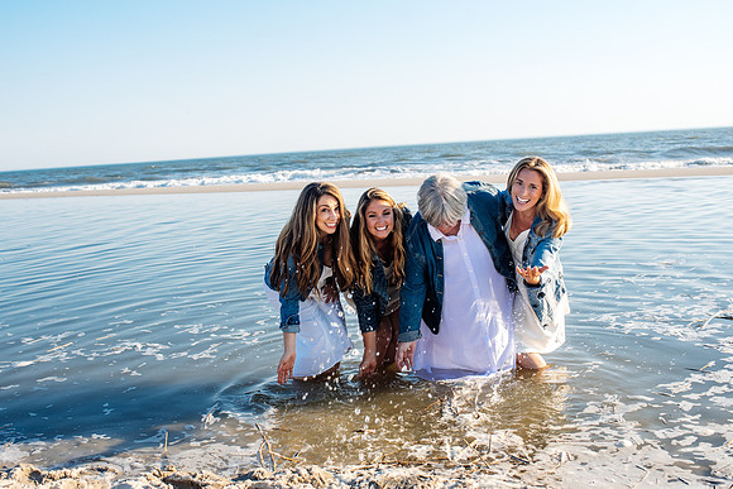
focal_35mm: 41
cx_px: 331
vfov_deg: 32.7
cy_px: 240
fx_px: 834
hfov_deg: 47.4
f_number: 4.5
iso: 160
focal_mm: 35
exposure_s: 1/500
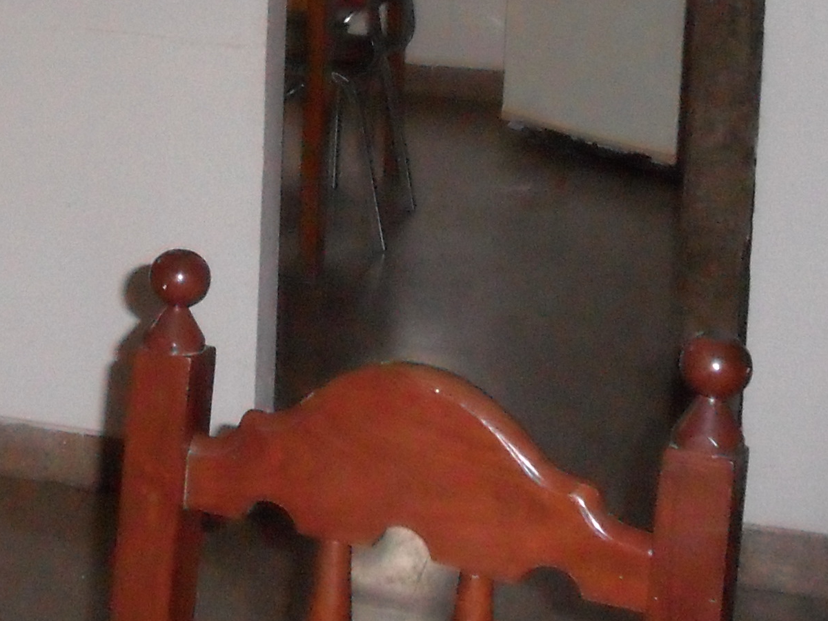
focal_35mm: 90
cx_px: 63
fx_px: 2153
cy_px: -158
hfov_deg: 21.2
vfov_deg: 15.7
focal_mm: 4.9
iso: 400
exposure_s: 1/45
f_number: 3.5
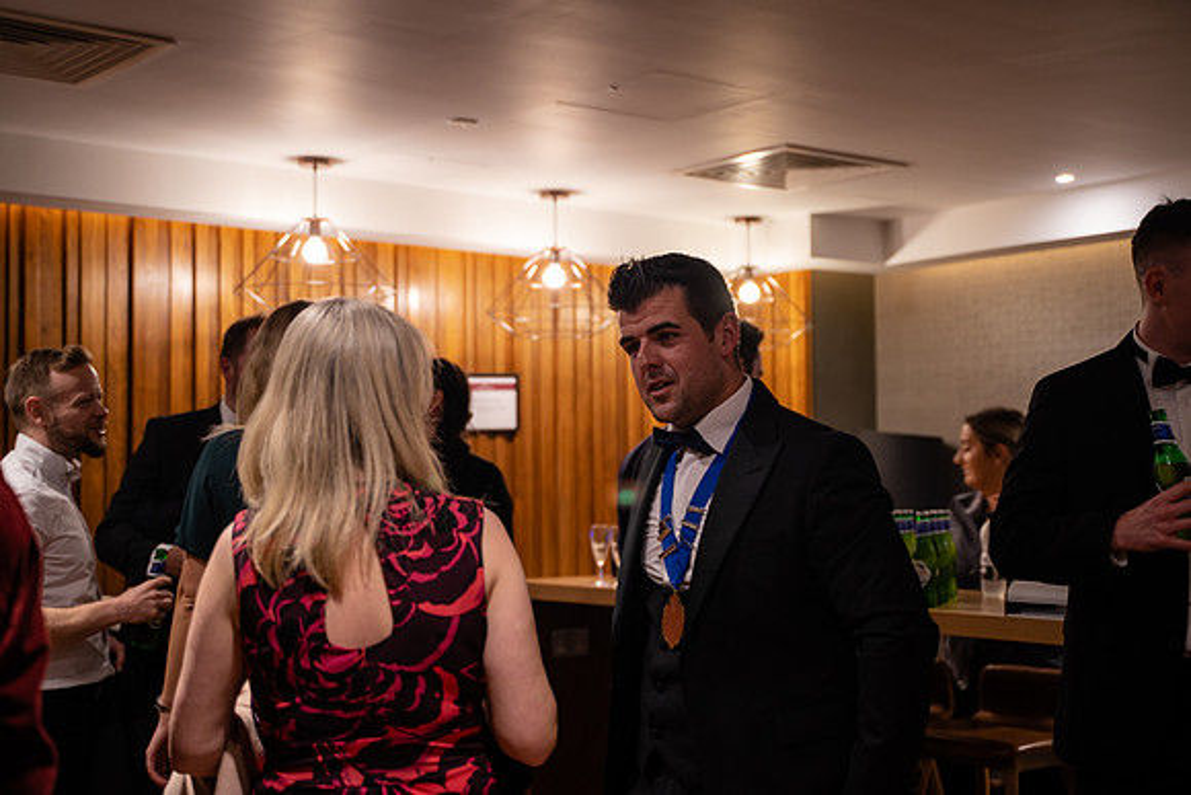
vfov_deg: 27.0
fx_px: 1654
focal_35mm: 50
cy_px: 398
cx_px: 596
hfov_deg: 39.6
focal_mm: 50
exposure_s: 1/60
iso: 1250
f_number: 2.8
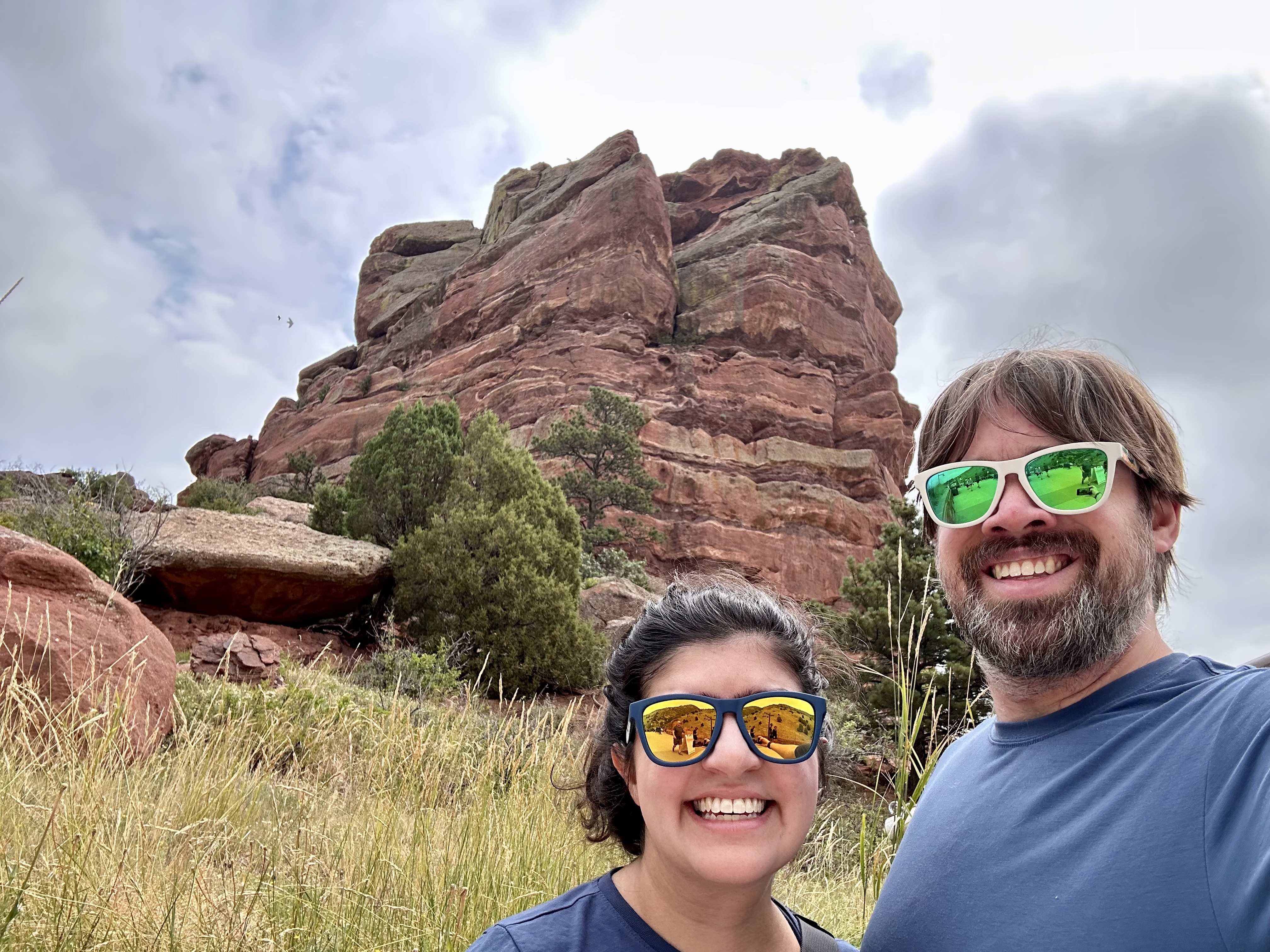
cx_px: 635
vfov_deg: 58.9
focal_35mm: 23
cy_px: 476
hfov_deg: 73.9
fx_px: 844
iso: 25
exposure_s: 1/600
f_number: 1.9
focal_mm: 2.69
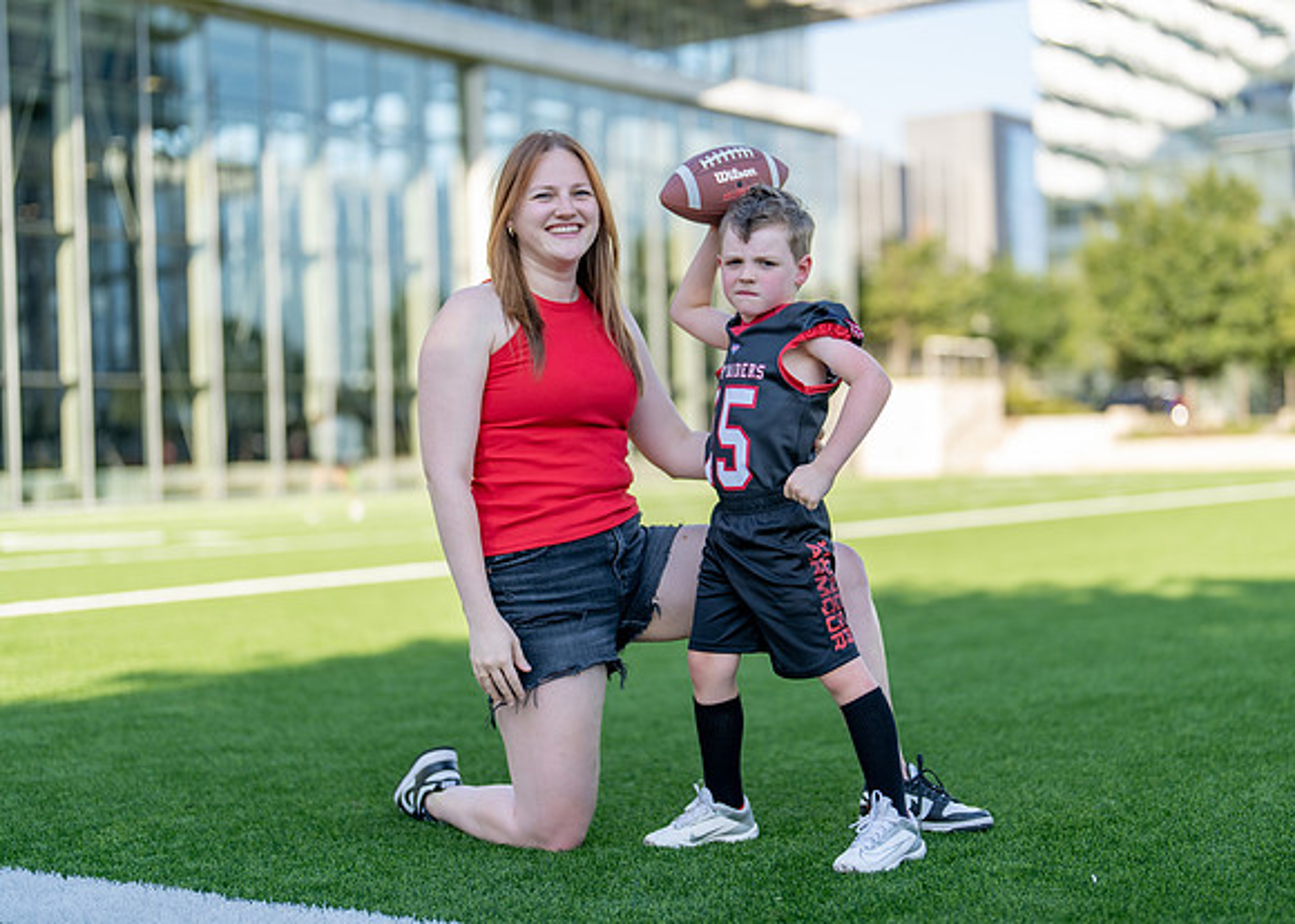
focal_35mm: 58
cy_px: 457
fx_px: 2120
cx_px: 730
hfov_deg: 33.9
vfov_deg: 24.6
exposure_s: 1/2000
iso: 100
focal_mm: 50
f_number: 1.2
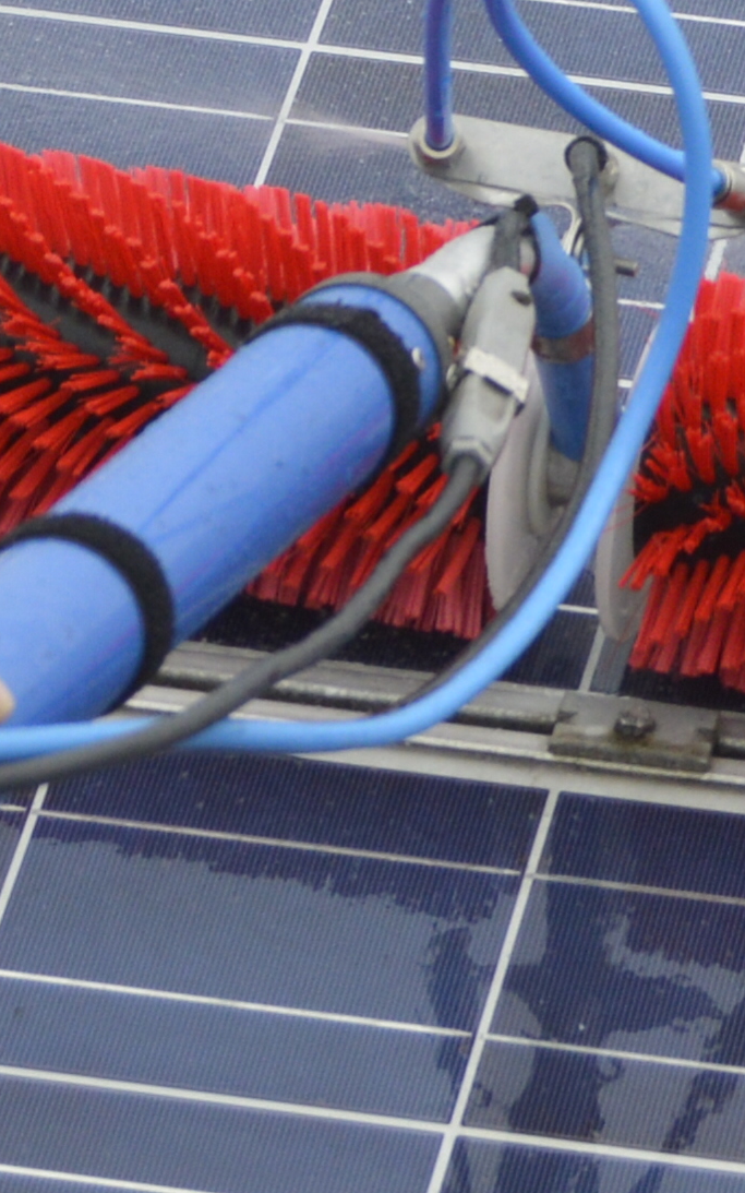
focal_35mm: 136
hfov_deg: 9.6
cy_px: 445
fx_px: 4419
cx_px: 625
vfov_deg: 15.3
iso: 400
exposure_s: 1/1250
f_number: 5.6
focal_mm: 38
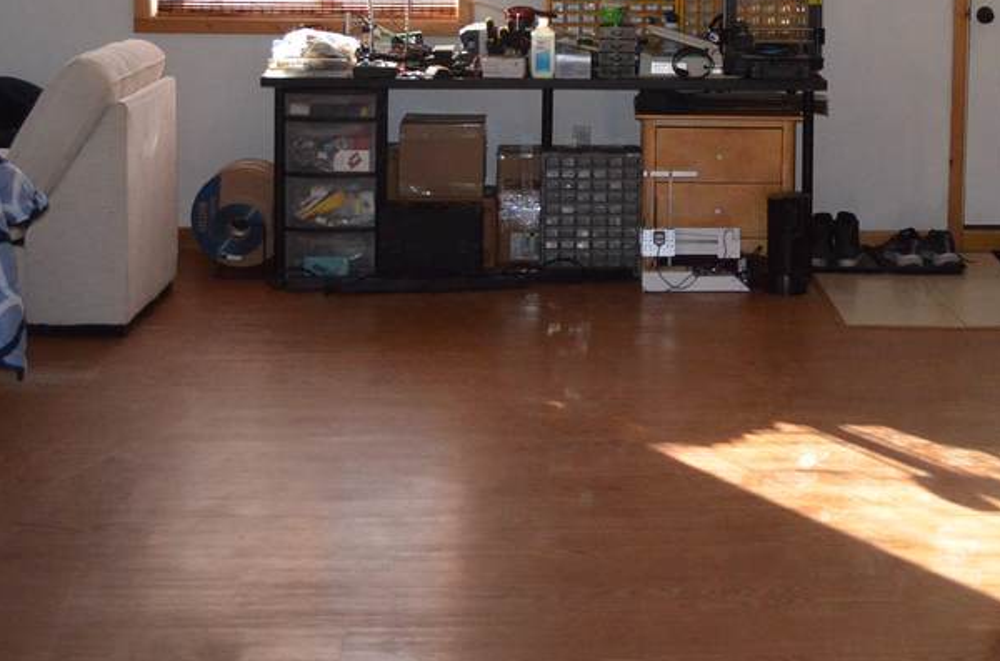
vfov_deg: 20.3
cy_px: -40
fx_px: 1774
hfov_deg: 31.0
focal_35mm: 64
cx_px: 742
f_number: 3.8
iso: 2500
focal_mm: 20
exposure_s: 1/60
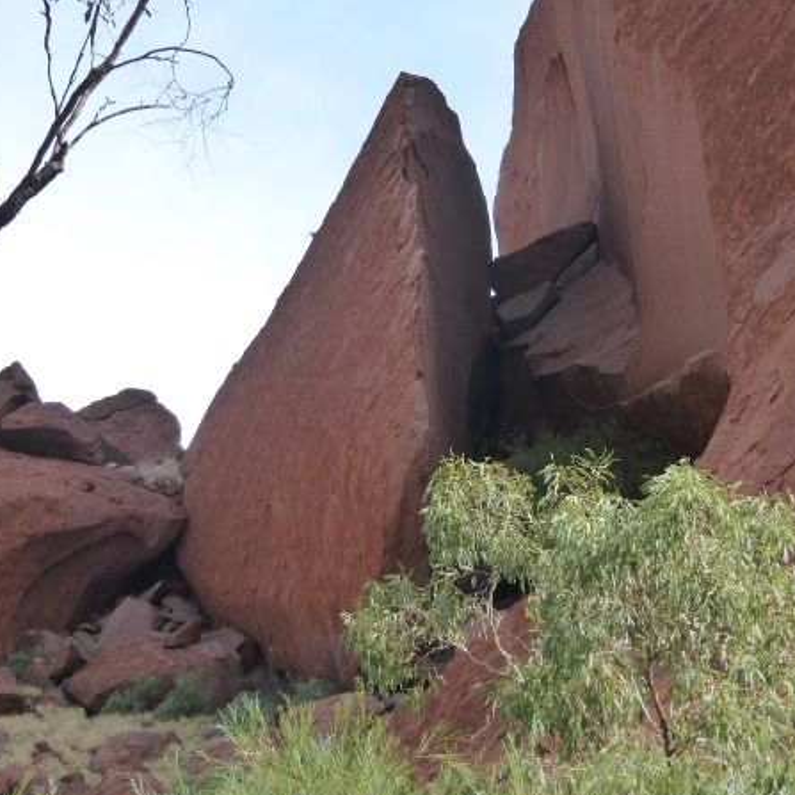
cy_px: 423
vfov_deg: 11.8
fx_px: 3846
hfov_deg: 11.8
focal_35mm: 148
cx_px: 414
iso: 160
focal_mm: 19
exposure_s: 1/160
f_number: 5.1
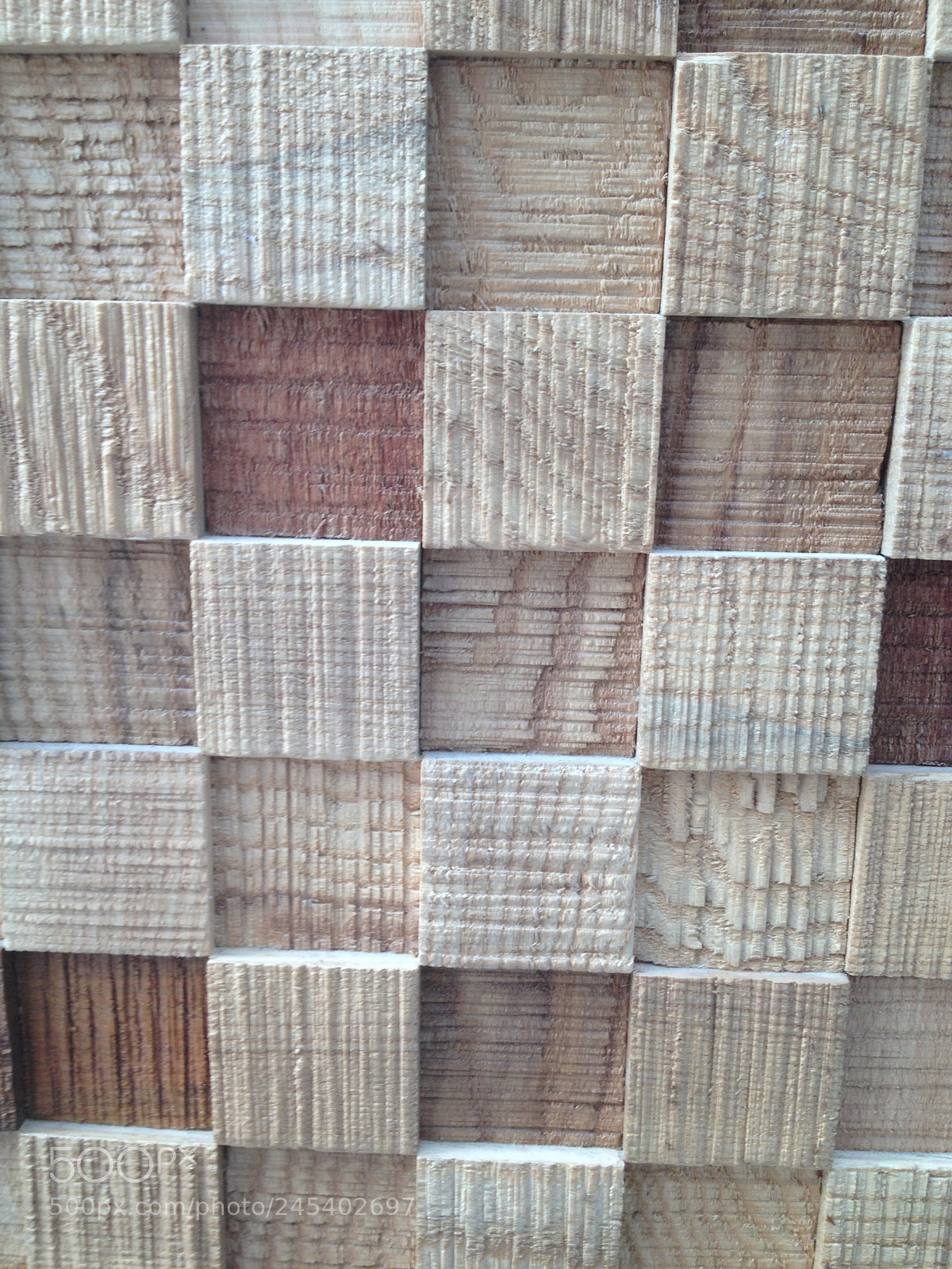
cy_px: 634
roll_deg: -1.1
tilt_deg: -10.1
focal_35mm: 35
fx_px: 1283
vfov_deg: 52.6
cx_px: 476
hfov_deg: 40.7
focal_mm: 4.28
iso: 50
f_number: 2.4
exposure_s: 1/40
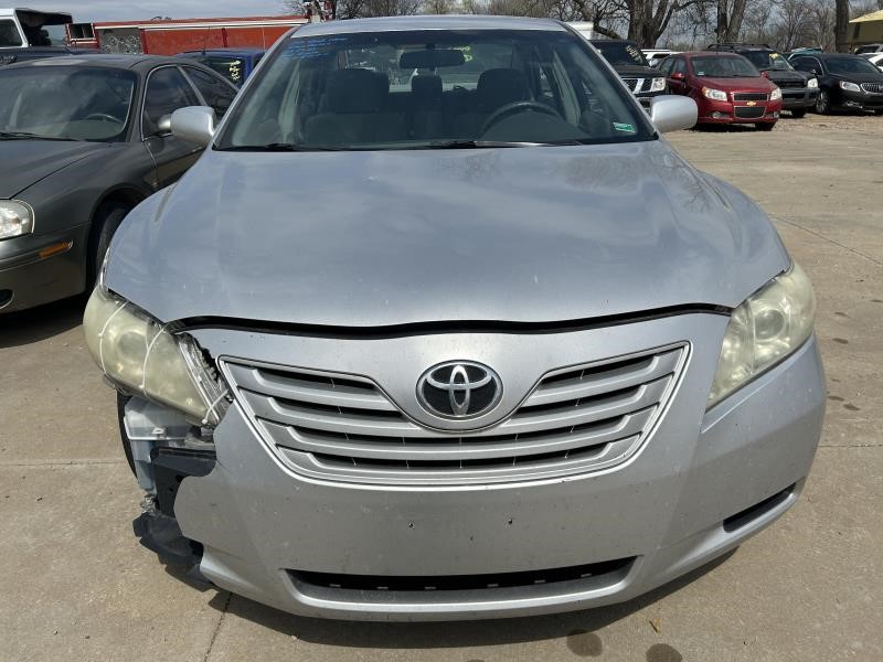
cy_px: 331
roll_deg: +0.2
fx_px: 663
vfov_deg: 53.1
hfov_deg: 67.3
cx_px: 442
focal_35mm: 26
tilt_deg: -22.0
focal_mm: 5.7
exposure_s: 1/10309
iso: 50
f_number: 1.5
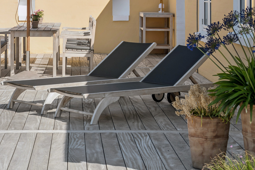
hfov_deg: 16.9
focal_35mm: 121
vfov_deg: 11.2
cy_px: -12
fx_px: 857
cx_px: 81
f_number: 11
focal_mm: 56
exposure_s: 1/60
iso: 50
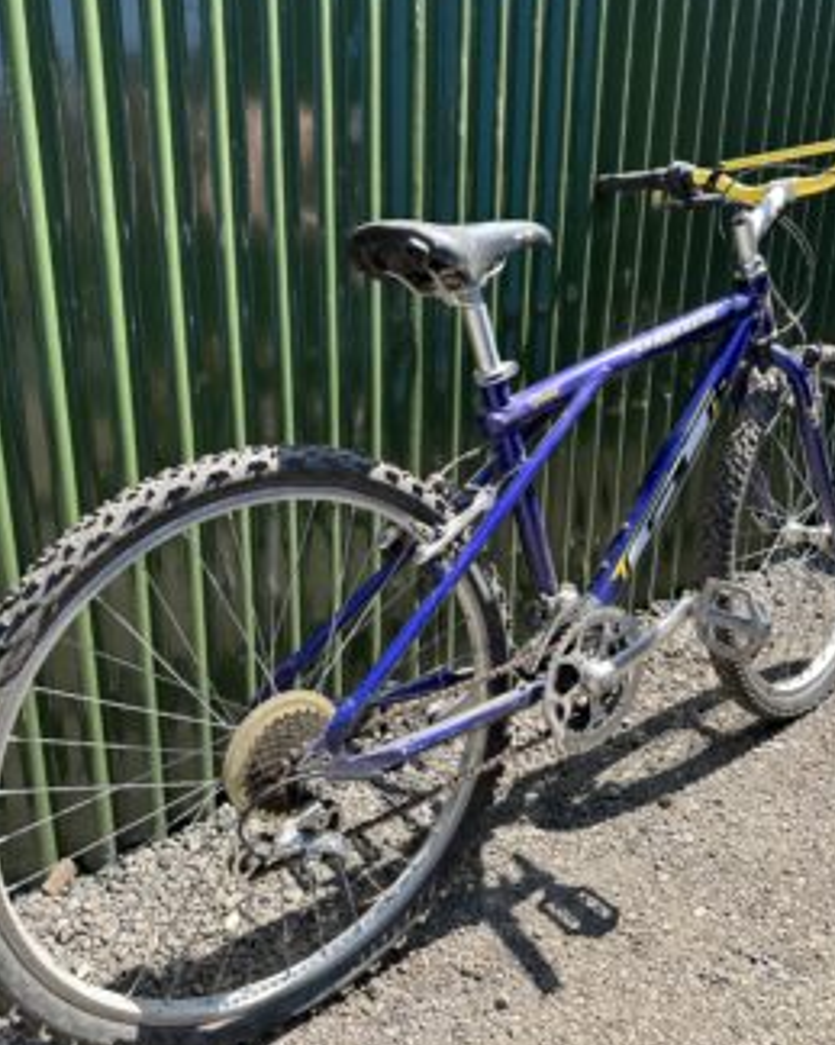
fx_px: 804
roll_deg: -1.6
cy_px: 484
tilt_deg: -15.5
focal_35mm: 26
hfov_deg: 54.9
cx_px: 432
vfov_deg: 66.0
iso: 80
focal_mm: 6.86
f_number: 1.78
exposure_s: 1/822
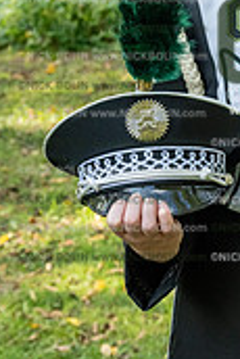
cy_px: 56
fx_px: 1357
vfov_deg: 14.9
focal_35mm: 136
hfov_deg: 9.9
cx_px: 305
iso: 1250
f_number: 5.6
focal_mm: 52
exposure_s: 1/800
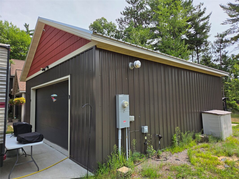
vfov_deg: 58.9
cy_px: 90
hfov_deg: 73.9
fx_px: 159
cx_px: 120
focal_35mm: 23
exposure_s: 1/4770
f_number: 1.8
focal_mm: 5.4
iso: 80
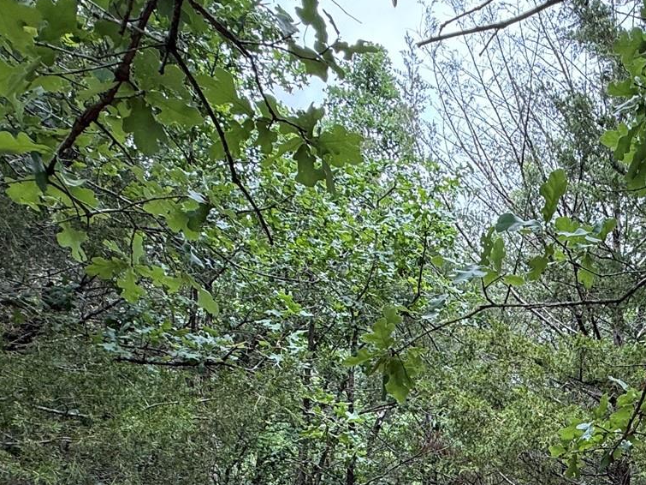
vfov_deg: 33.5
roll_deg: -2.7
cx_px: 600
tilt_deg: +0.4
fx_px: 709
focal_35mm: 38
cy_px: 515
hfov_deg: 44.0
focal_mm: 2.22
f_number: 2.2
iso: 64
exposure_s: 1/207
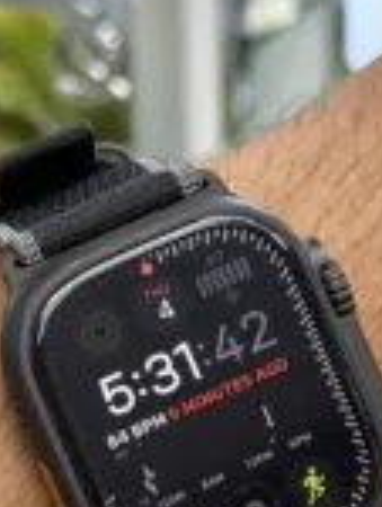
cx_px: 122
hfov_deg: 11.6
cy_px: 311
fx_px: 1878
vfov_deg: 15.4
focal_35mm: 128
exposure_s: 1/242
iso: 100
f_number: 1.78
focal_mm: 6.76
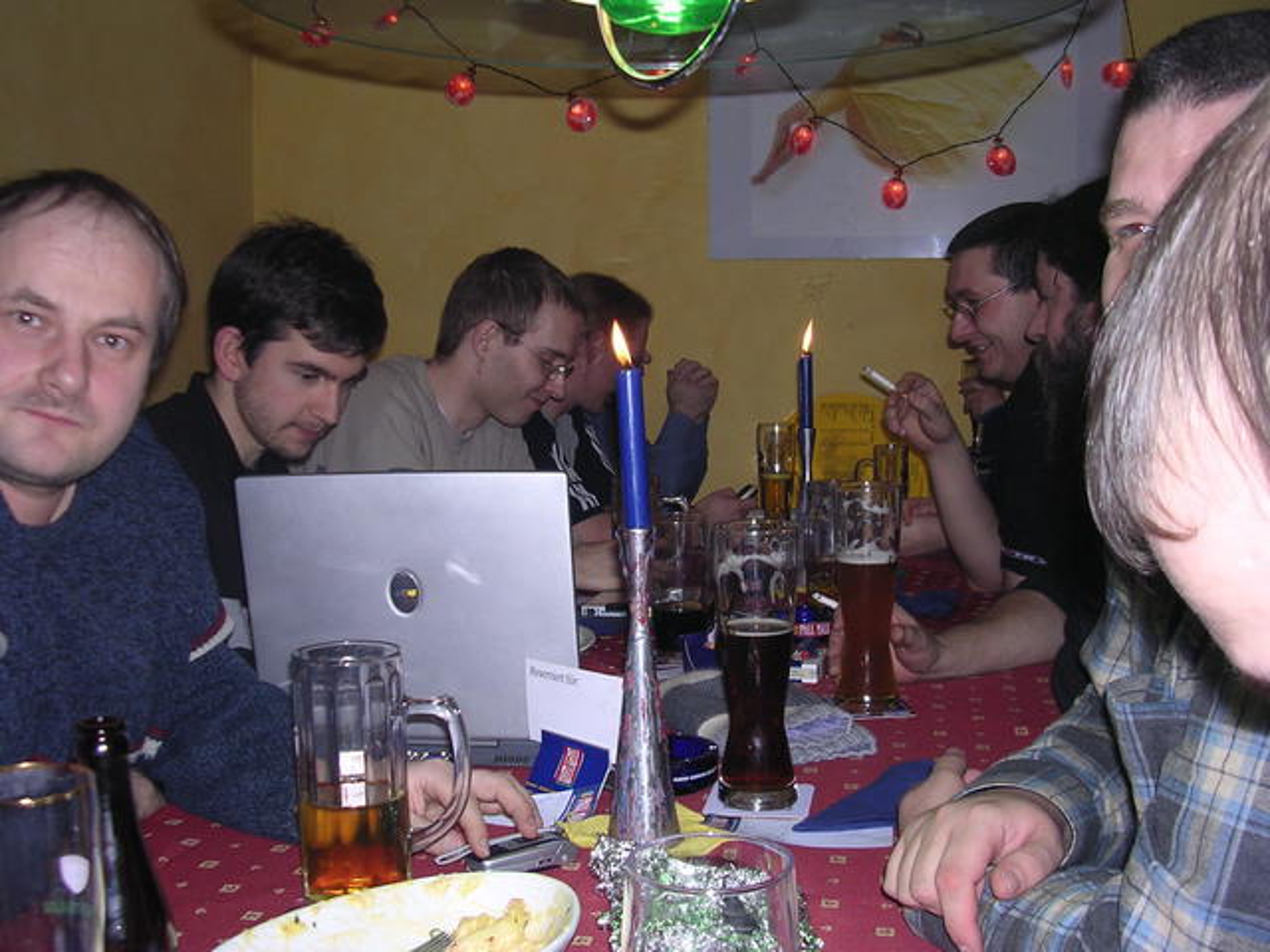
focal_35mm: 38
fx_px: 1394
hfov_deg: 49.0
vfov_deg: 37.7
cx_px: 635
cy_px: 476
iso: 119
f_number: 2.8
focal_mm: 5.8
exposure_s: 1/60.1
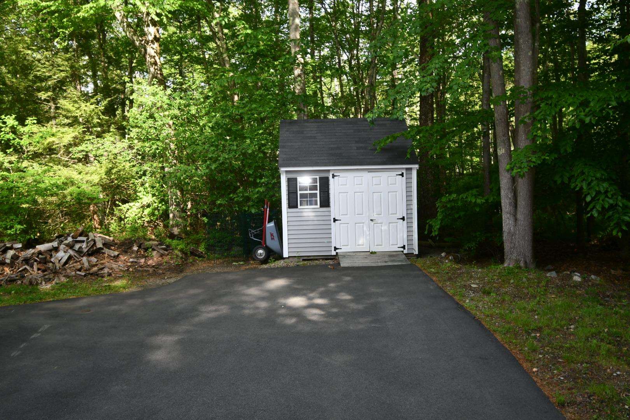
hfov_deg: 61.9
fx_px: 525
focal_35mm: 30
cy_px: 210
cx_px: 315
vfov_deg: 43.6
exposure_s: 1/60
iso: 125
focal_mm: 20
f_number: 5.6
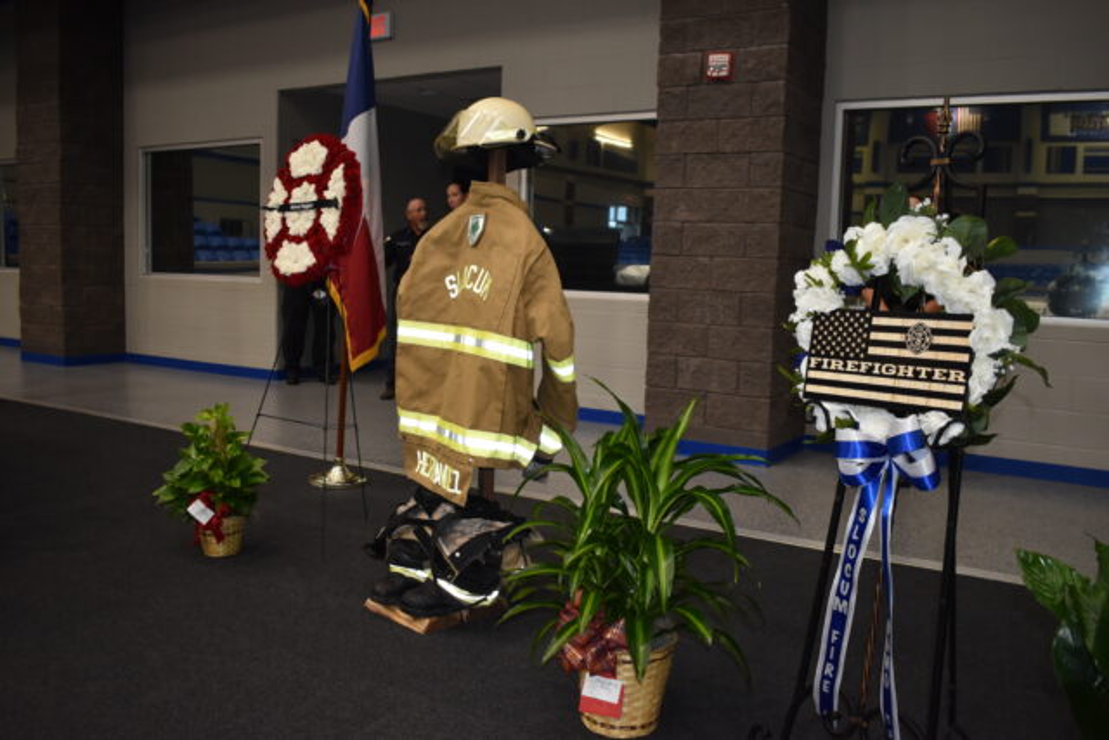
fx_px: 924
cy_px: 370
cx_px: 554
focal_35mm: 30
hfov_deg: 61.9
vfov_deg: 43.6
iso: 800
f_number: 3.8
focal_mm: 20
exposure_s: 1/200
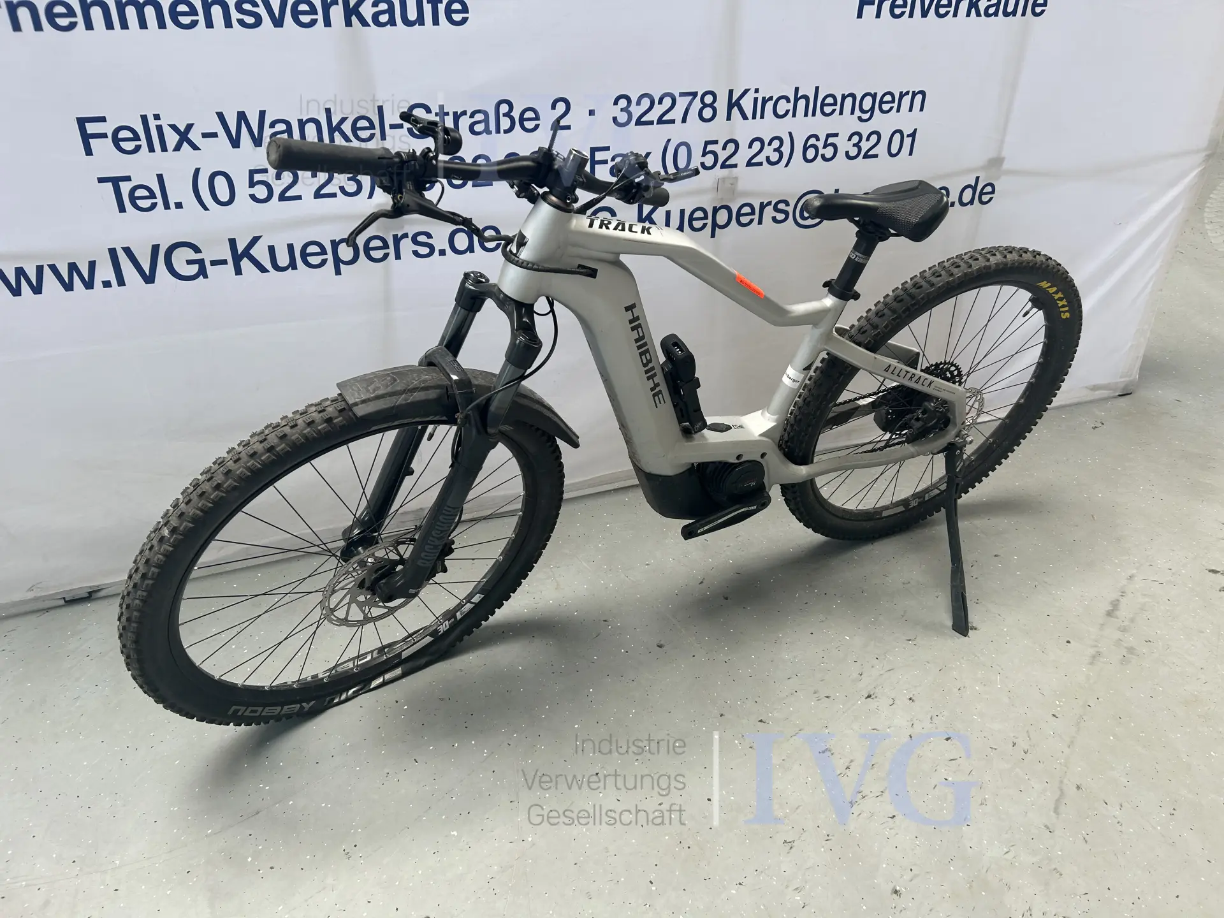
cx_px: 612
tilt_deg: -34.6
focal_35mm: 26
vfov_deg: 53.1
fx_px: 919
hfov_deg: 67.3
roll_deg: -2.4
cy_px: 459
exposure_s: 1/143
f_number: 1.5
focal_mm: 5.7
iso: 32
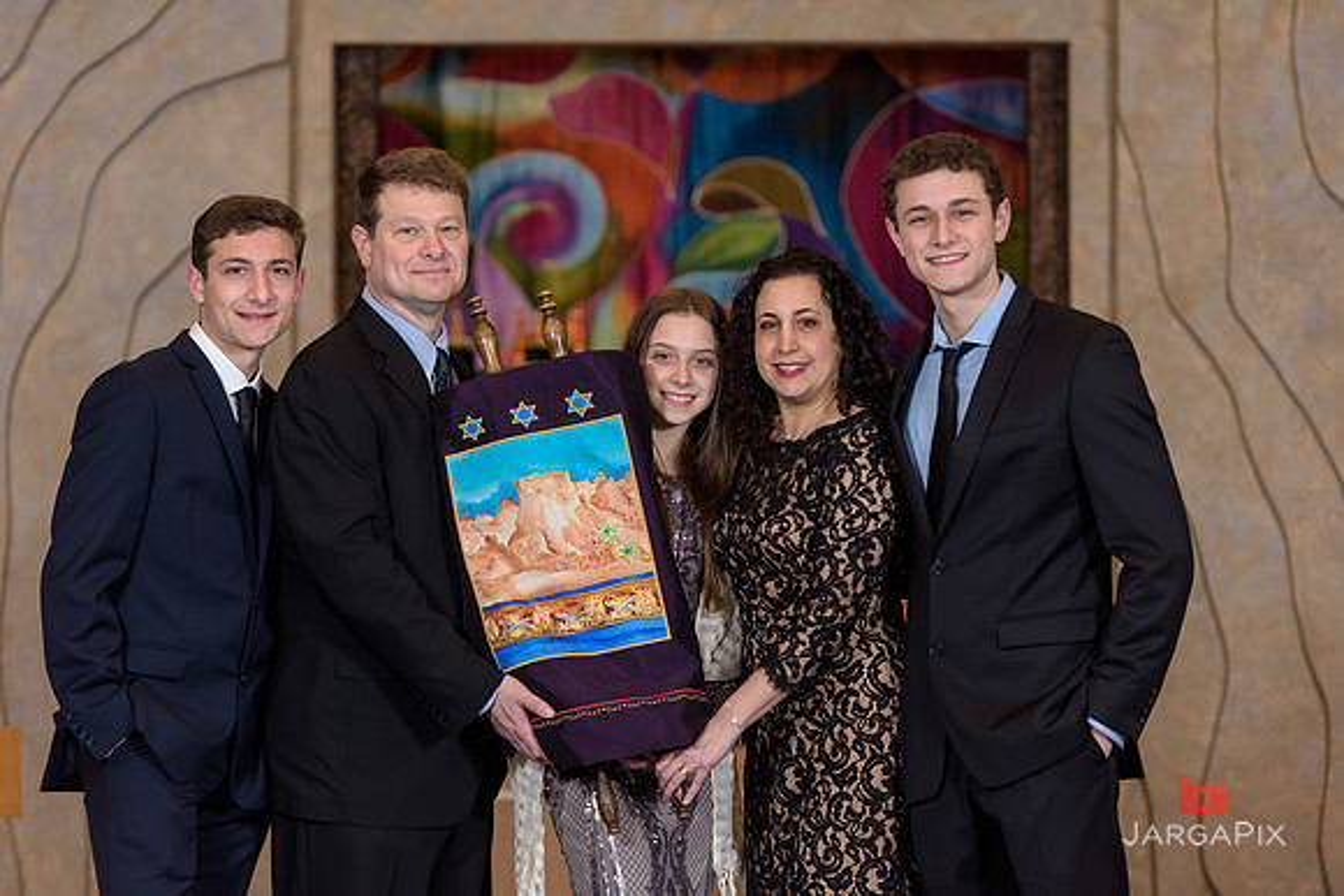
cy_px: 448
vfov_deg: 8.1
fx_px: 6348
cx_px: 672
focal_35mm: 170
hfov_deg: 12.1
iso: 640
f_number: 3.2
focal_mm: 170
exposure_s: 1/200
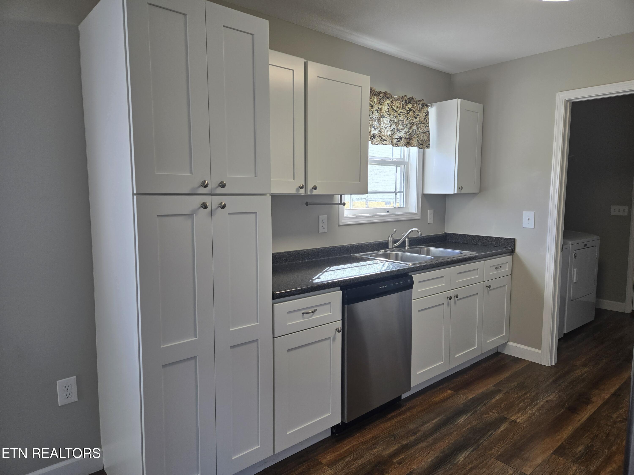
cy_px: 238
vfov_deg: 58.9
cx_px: 317
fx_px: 421
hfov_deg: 73.9
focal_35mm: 23
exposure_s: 1/120
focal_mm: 5.4
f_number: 1.8
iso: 50
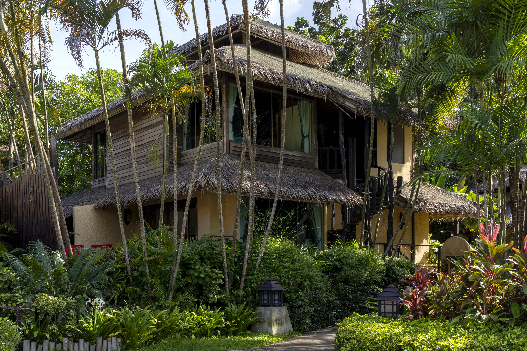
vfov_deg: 37.9
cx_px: 264
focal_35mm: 35
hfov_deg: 54.4
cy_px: 176
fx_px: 512
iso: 200
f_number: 8
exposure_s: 1/250
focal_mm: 35
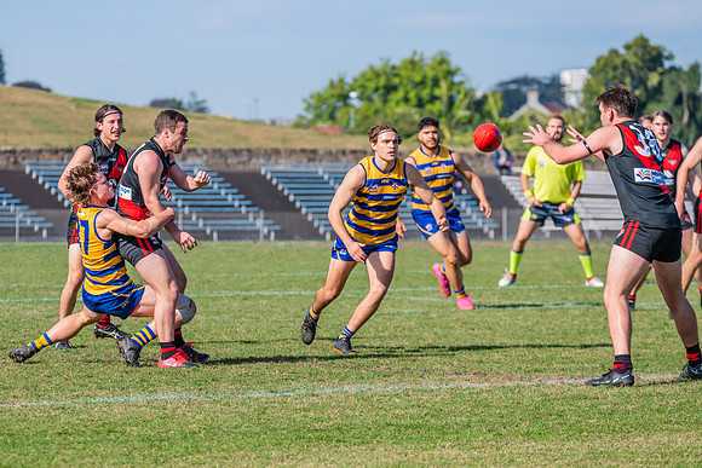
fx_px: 4969
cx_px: 283
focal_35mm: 255
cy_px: 231
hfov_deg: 8.1
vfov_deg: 5.4
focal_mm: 210
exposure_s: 1/1600
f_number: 7.1
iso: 500
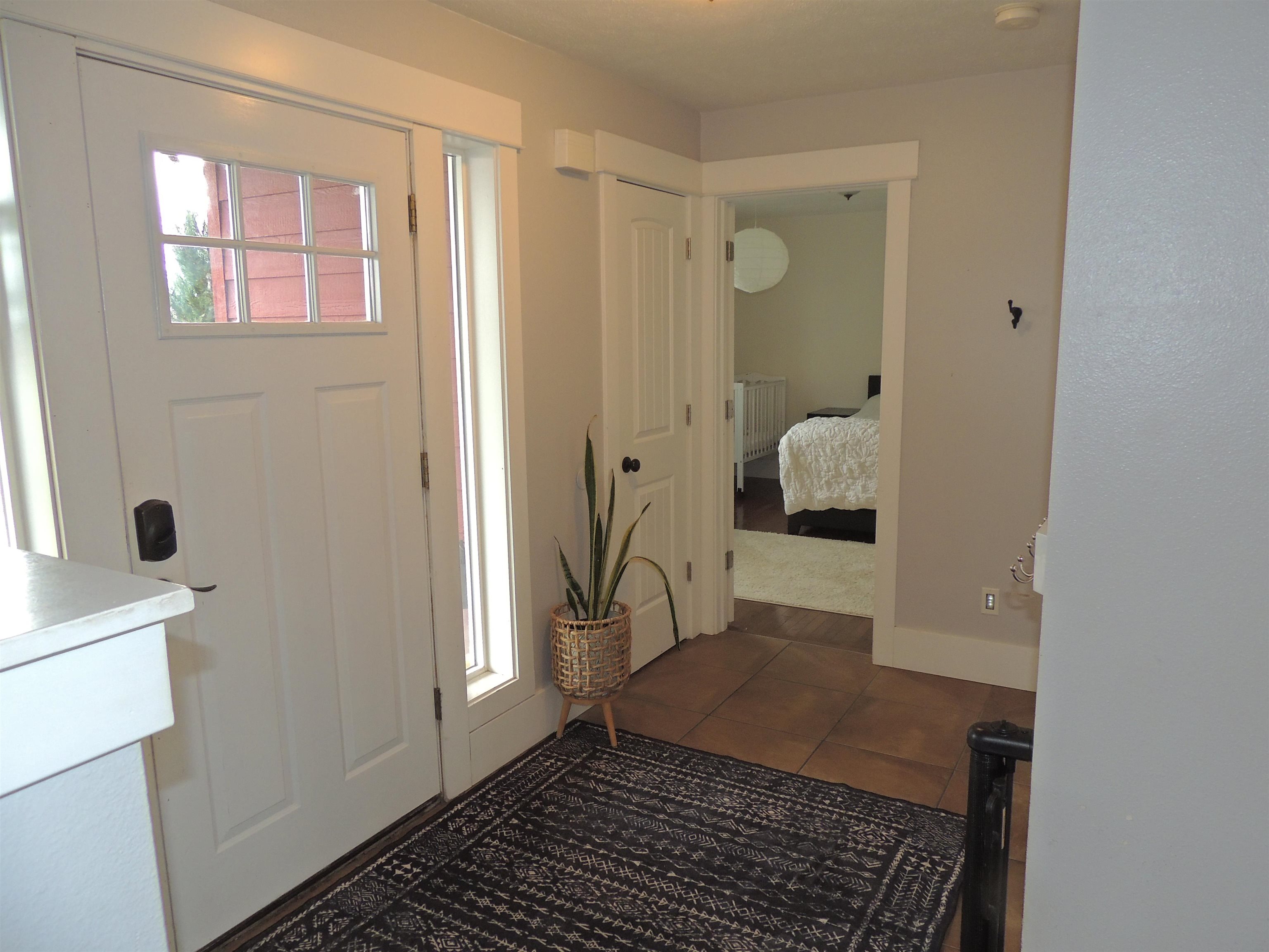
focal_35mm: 24
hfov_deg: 71.6
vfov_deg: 56.8
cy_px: 476
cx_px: 634
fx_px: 880
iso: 320
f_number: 3
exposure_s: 1/40
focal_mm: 4.3
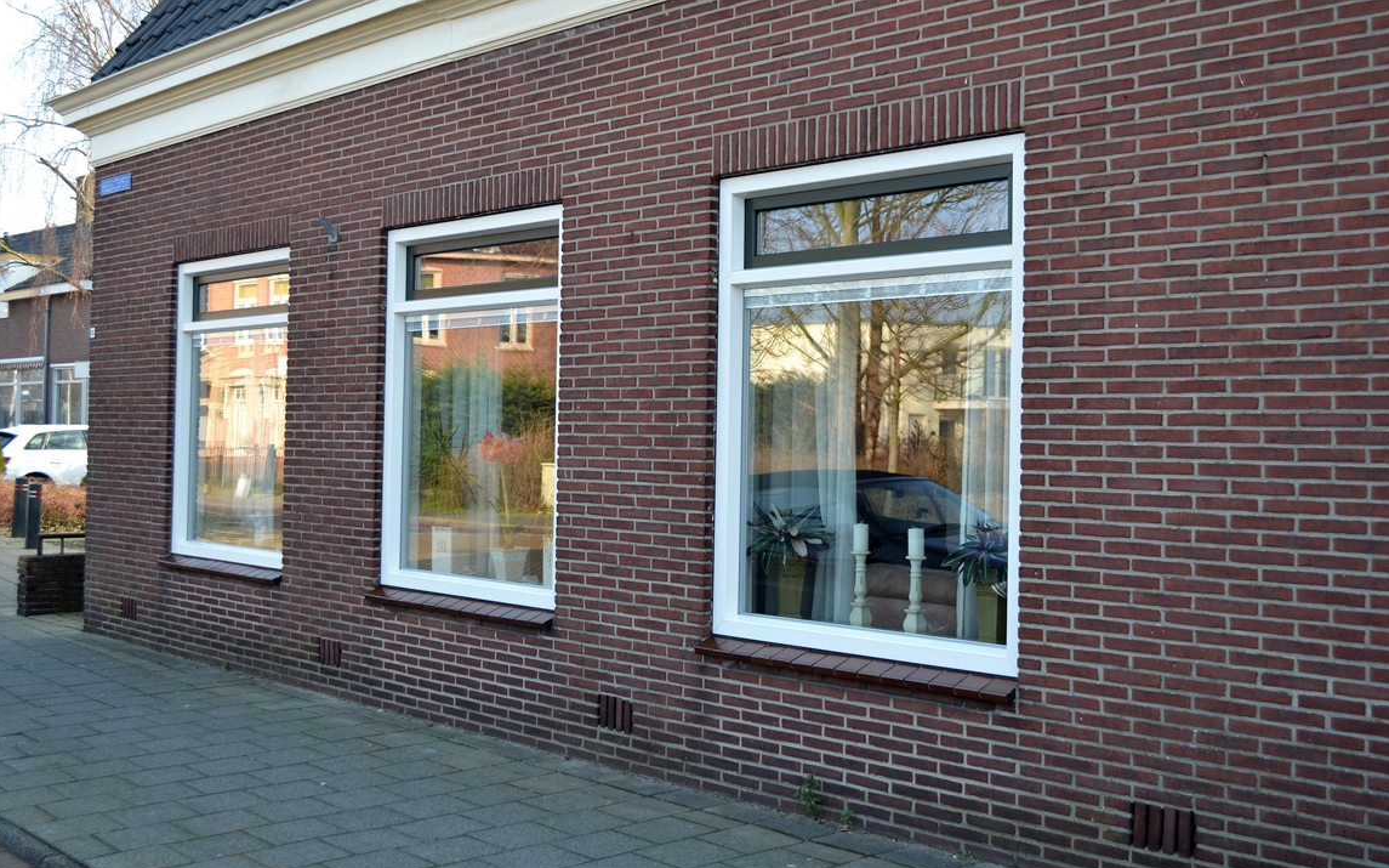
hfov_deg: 49.3
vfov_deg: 32.0
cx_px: 695
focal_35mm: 40
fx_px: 1514
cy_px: 407
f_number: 4.2
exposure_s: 1/80
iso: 100
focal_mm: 26
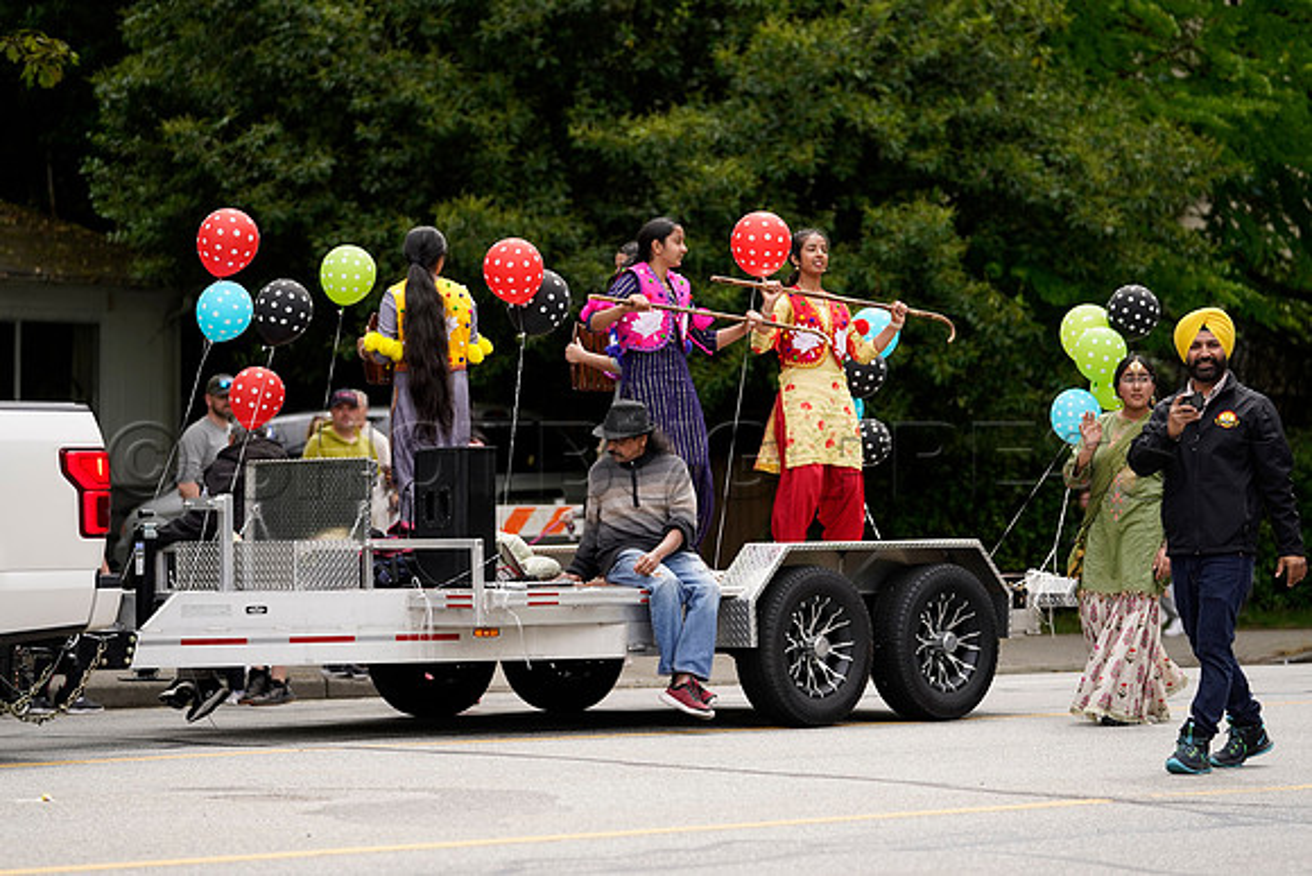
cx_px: 656
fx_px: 4484
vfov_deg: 11.2
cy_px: 438
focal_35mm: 123
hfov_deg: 16.6
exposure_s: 1/400
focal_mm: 123
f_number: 3.2
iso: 200
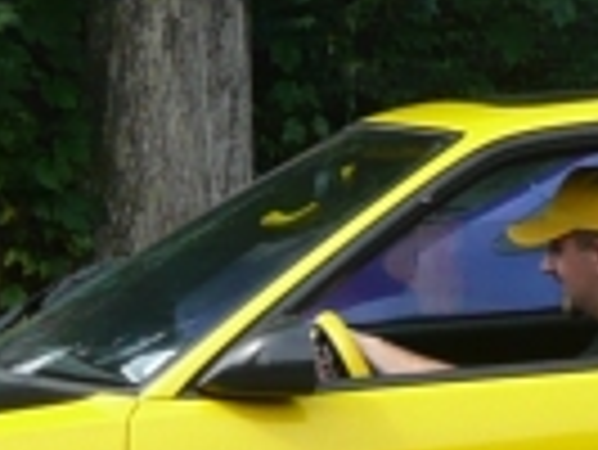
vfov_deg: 6.4
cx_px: 580
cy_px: 220
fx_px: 3994
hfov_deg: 8.5
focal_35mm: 231
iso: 100
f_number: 3.4
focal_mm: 4.9
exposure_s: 1/500
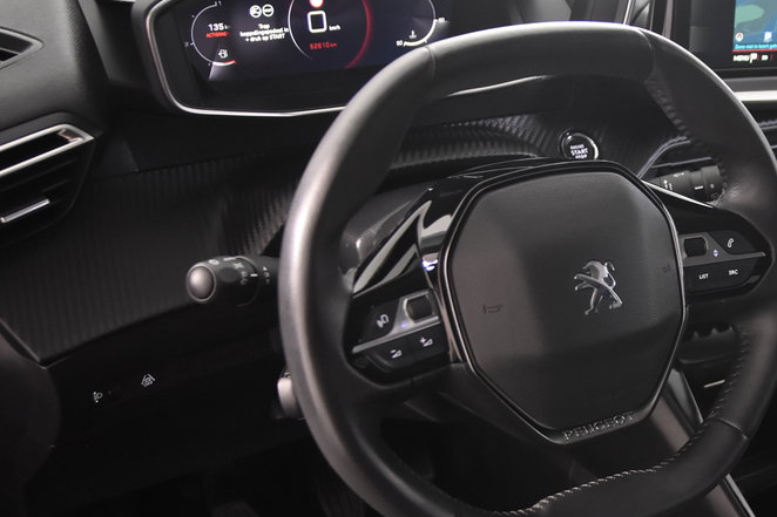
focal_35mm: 58
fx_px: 1251
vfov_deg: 23.2
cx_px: 648
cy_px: 364
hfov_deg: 33.3
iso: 1800
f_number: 2.8
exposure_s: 1/30
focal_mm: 20
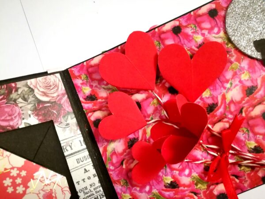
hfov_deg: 67.3
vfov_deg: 53.1
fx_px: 199
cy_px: 100
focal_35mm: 26
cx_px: 132
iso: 500
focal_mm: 3.83
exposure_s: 1/20
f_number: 2.2
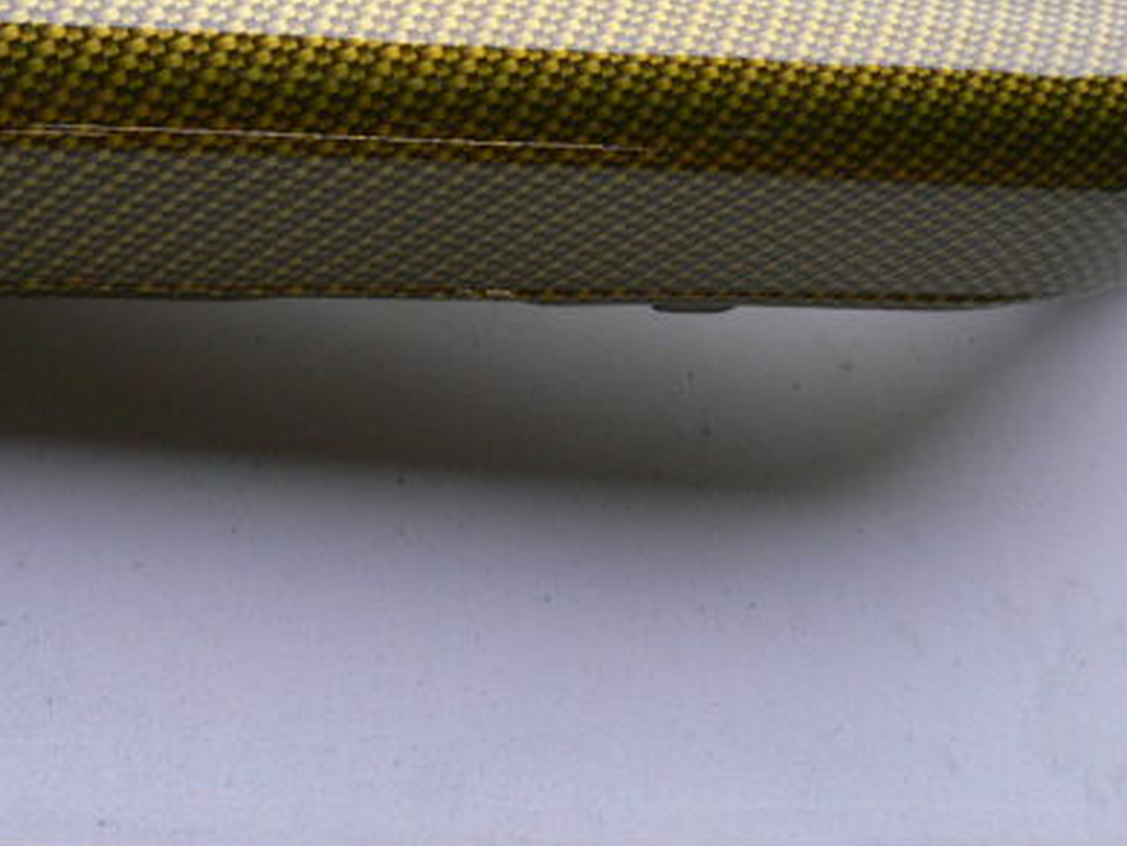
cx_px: 440
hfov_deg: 27.0
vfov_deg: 19.8
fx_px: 2345
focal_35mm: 72
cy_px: -12
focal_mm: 5.8
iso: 100
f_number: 2.8
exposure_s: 1/50
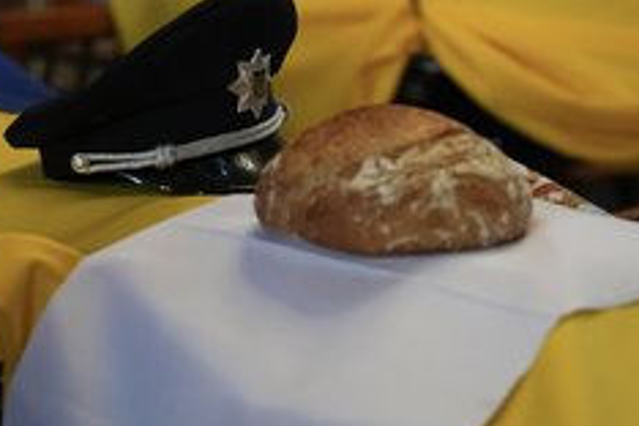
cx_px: 287
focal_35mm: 128
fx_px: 2272
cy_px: 168
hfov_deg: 16.0
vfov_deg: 10.7
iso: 12800
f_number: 2.8
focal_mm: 75
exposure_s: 1/160
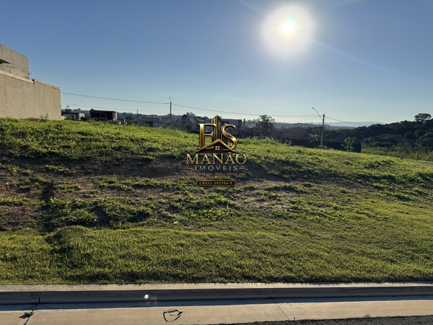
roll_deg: -1.8
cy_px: 162
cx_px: 216
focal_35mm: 24
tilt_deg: -7.0
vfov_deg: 56.8
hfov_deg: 71.6
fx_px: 300
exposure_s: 1/10417
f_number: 1.78
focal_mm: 6.76
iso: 80
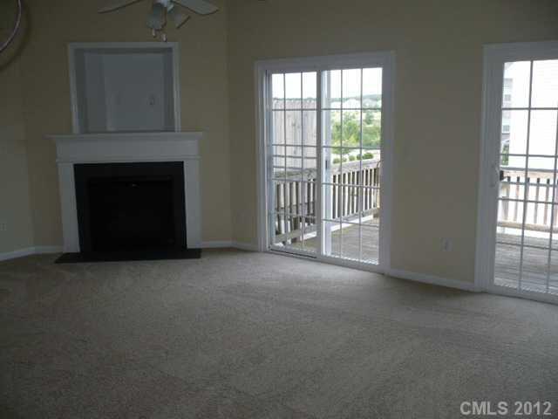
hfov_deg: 52.6
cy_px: 210
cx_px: 279
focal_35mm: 35
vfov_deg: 40.7
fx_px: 564
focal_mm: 5.8
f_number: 2.8
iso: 100
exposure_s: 1/200
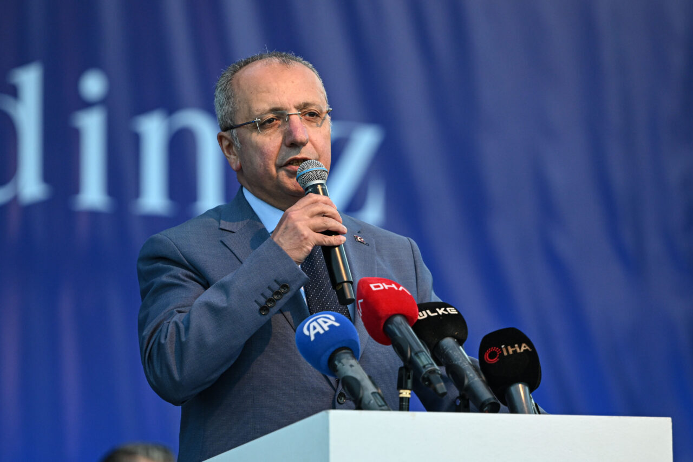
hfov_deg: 8.3
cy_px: 231
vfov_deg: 5.6
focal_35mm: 247
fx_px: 4754
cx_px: 346
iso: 800
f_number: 2.8
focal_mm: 165
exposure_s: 1/800
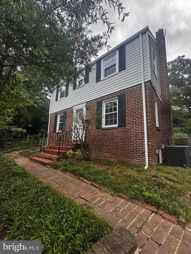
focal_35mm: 14
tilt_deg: +7.7
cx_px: 96
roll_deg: -2.0
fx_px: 103
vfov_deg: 102.1
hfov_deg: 85.7
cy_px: 127
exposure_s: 1/198
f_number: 2.2
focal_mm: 2.22
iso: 40
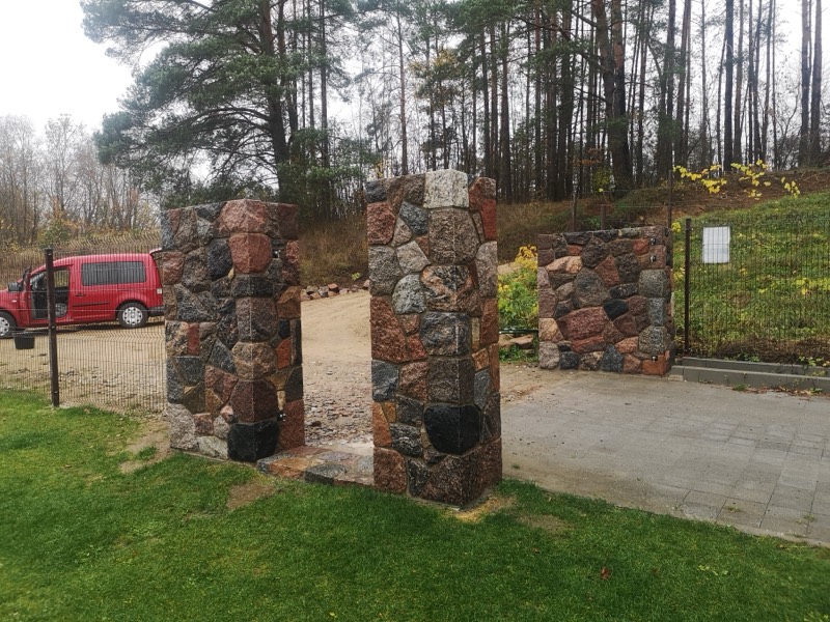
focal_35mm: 27
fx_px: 647
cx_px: 415
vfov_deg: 51.4
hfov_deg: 65.3
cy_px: 311
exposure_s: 1/139
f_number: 1.8
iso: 50
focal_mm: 5.58
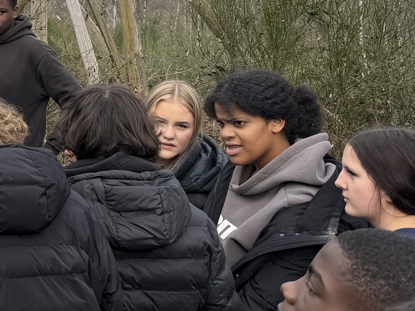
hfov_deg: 19.9
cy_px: -11
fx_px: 971
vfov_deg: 17.7
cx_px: -252
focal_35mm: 81
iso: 80
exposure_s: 1/1437
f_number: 1.78
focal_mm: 6.76
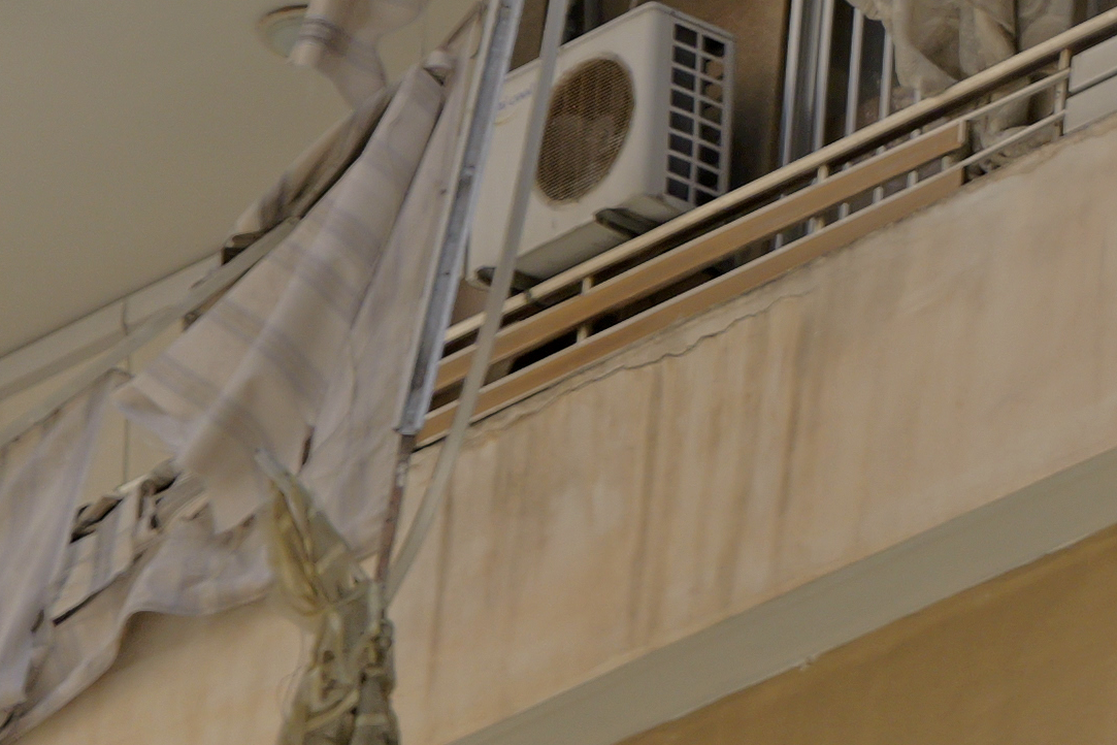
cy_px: -1262
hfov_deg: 4.8
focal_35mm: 410
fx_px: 12720
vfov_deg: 3.3
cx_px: 3031
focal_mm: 74
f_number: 4
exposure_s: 1/1300
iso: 200
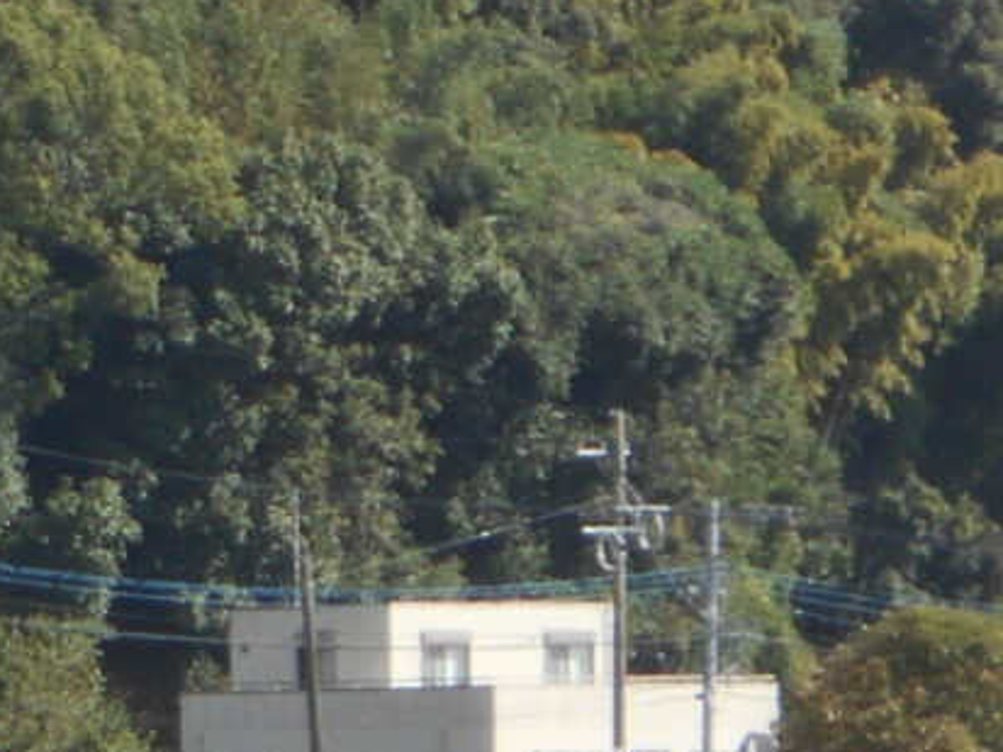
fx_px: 18718
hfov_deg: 3.0
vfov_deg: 2.3
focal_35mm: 646
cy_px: -127
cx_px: -1139
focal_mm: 23
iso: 80
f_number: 6.5
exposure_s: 1/200
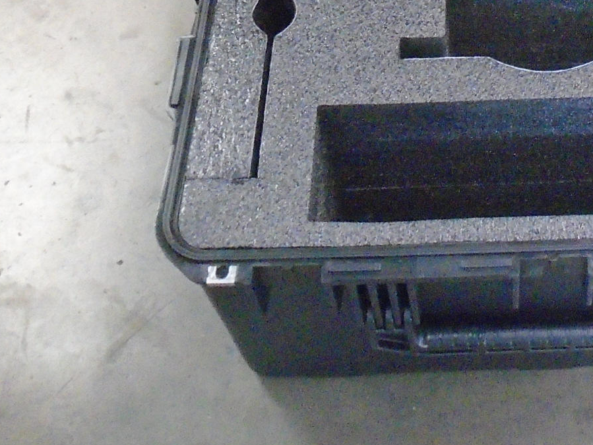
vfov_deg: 17.8
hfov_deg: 24.7
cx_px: 603
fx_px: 1285
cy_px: -193
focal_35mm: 75
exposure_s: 1/40
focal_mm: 4.6
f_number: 3.2
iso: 800
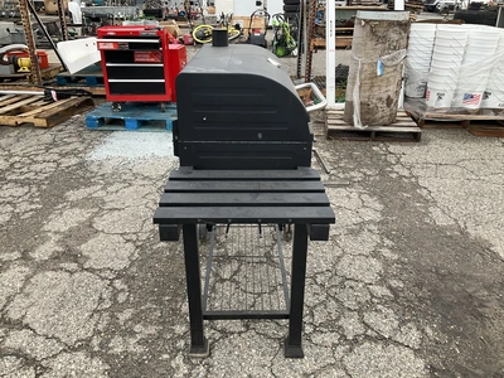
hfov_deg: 61.7
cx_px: 252
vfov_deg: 48.2
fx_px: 422
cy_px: 189
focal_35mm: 29
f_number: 1.8
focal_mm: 3
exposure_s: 1/122
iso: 25
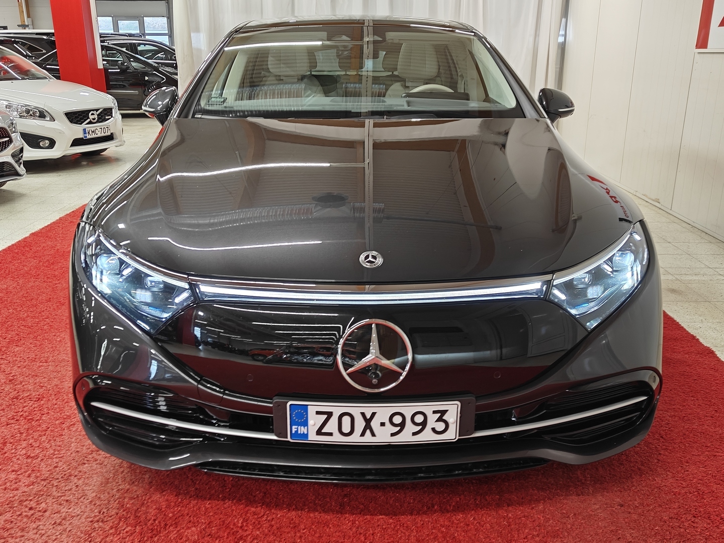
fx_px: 669
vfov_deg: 44.2
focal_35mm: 32
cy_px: 272
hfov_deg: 56.8
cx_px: 362
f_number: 1.8
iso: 80
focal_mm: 5.59
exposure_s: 1/50
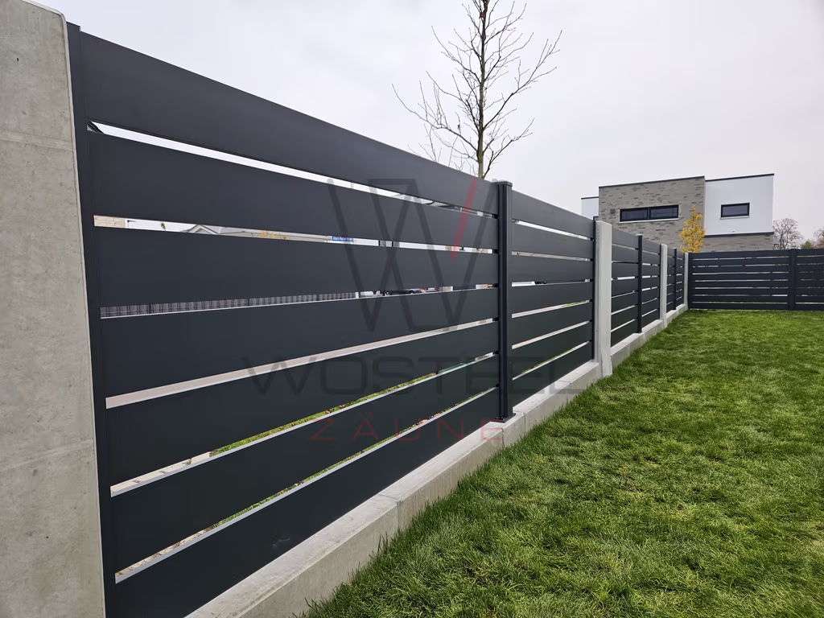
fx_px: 547
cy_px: 309
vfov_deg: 58.9
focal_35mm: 23
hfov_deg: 73.9
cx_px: 412
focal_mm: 5.4
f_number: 1.8
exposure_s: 1/180
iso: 160
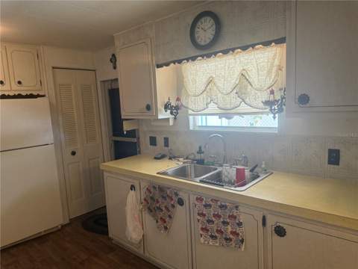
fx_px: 248
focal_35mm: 24
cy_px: 134
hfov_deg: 71.6
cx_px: 179
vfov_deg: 56.8
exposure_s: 1/120
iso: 200
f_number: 1.78
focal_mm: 6.76
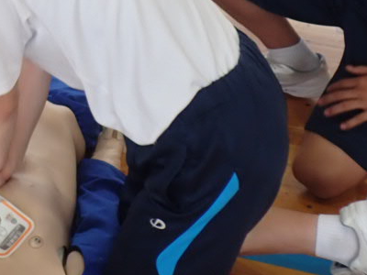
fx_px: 1018
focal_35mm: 96
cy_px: -75
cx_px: -137
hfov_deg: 18.7
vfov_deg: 14.8
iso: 200
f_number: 2.3
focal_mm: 5.4
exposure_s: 1/125
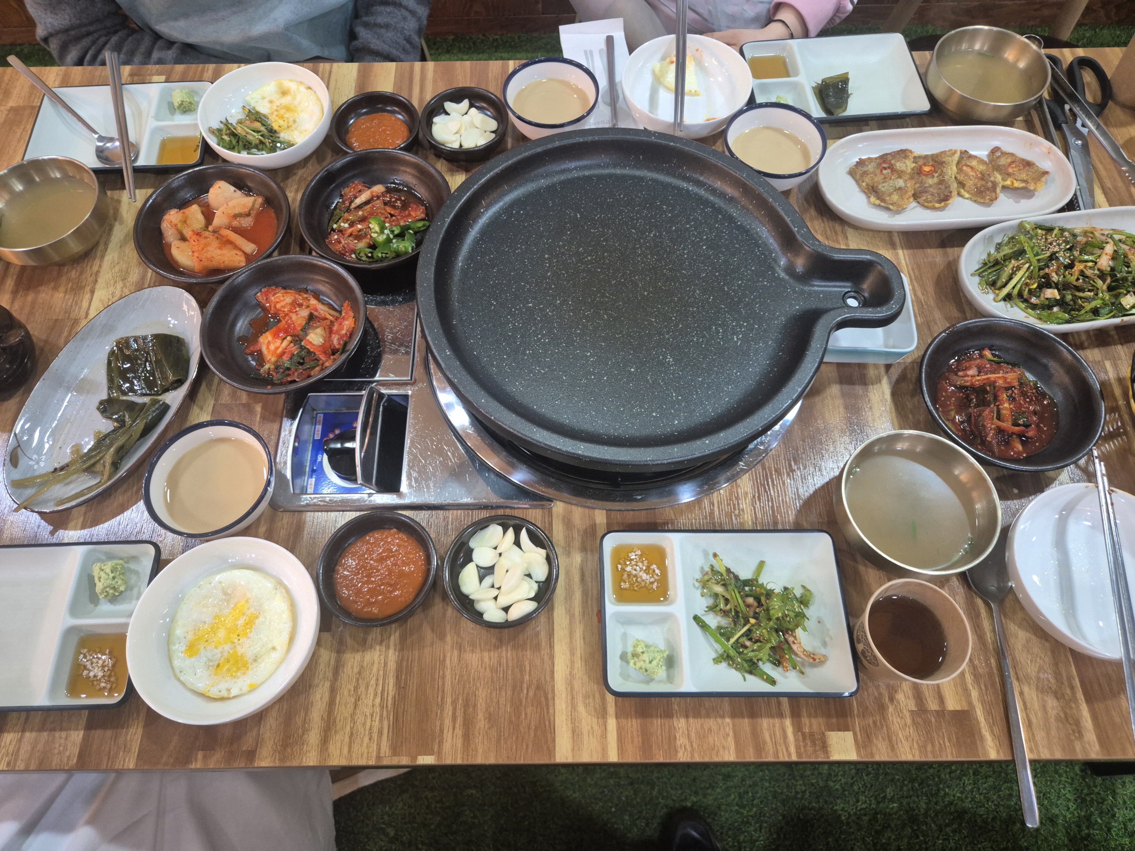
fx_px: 754
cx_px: 568
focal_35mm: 23
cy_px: 426
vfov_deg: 58.9
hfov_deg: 73.9
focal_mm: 5.4
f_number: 1.8
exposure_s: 1/120
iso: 800
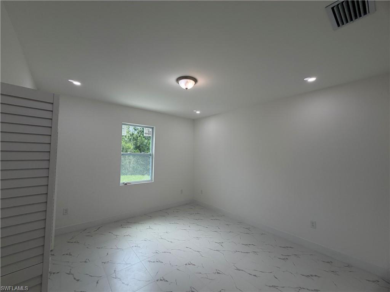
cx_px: 195
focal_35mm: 14
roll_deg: -0.9
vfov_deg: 85.7
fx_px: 158
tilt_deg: +3.7
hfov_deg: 102.1
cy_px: 146
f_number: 2.2
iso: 64
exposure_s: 1/120
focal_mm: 2.22
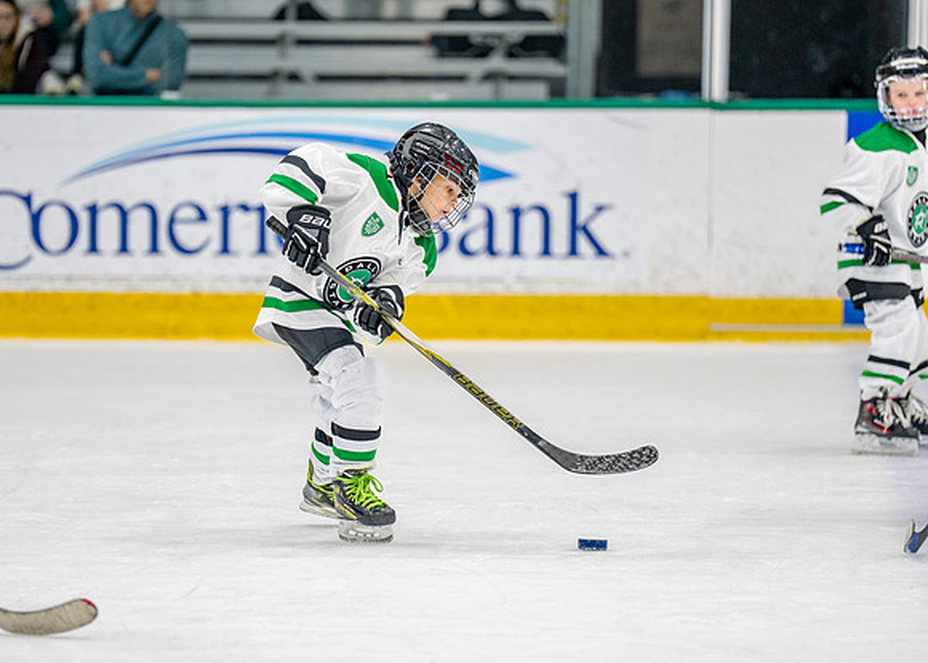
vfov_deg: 6.4
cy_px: 314
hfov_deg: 9.0
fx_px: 5914
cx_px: 369
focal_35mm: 224
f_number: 2.8
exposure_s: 1/1250
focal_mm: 171
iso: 1000
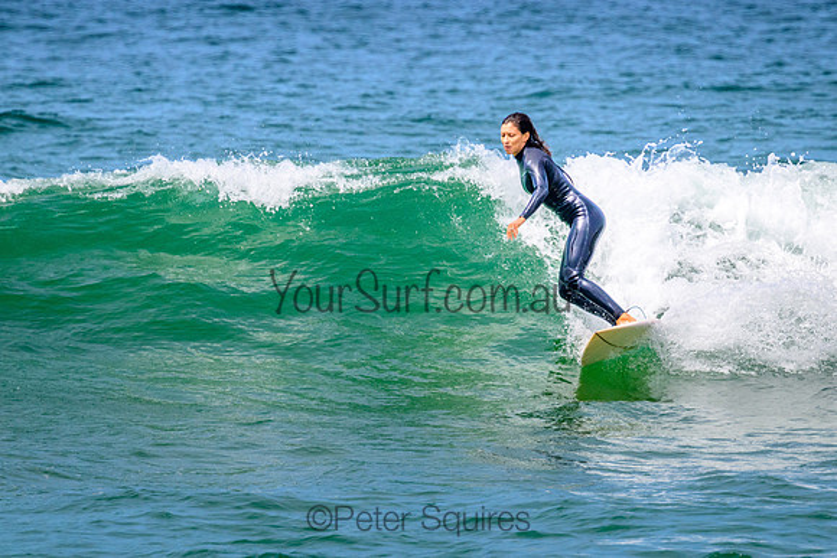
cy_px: 244
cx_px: 483
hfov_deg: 2.2
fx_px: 21449
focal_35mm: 922
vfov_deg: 1.5
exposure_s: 1/2000
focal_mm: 800
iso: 1250
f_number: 11
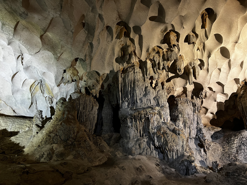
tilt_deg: +17.8
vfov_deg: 53.1
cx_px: 124
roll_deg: +2.1
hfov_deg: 67.3
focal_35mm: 26
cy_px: 92
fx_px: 186
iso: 640
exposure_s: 1/33
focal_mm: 5.7
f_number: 1.5
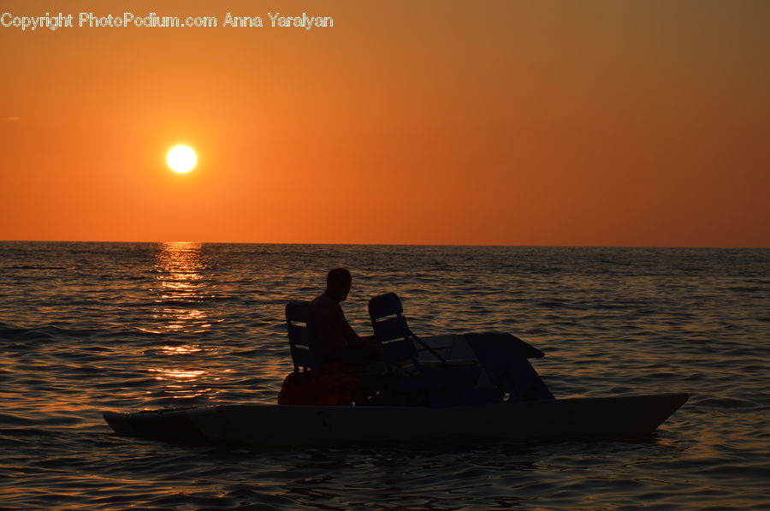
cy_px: 256
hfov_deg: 15.2
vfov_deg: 10.1
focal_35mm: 135
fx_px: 2883
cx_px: 385
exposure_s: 1/500
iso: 100
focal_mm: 90
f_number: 11
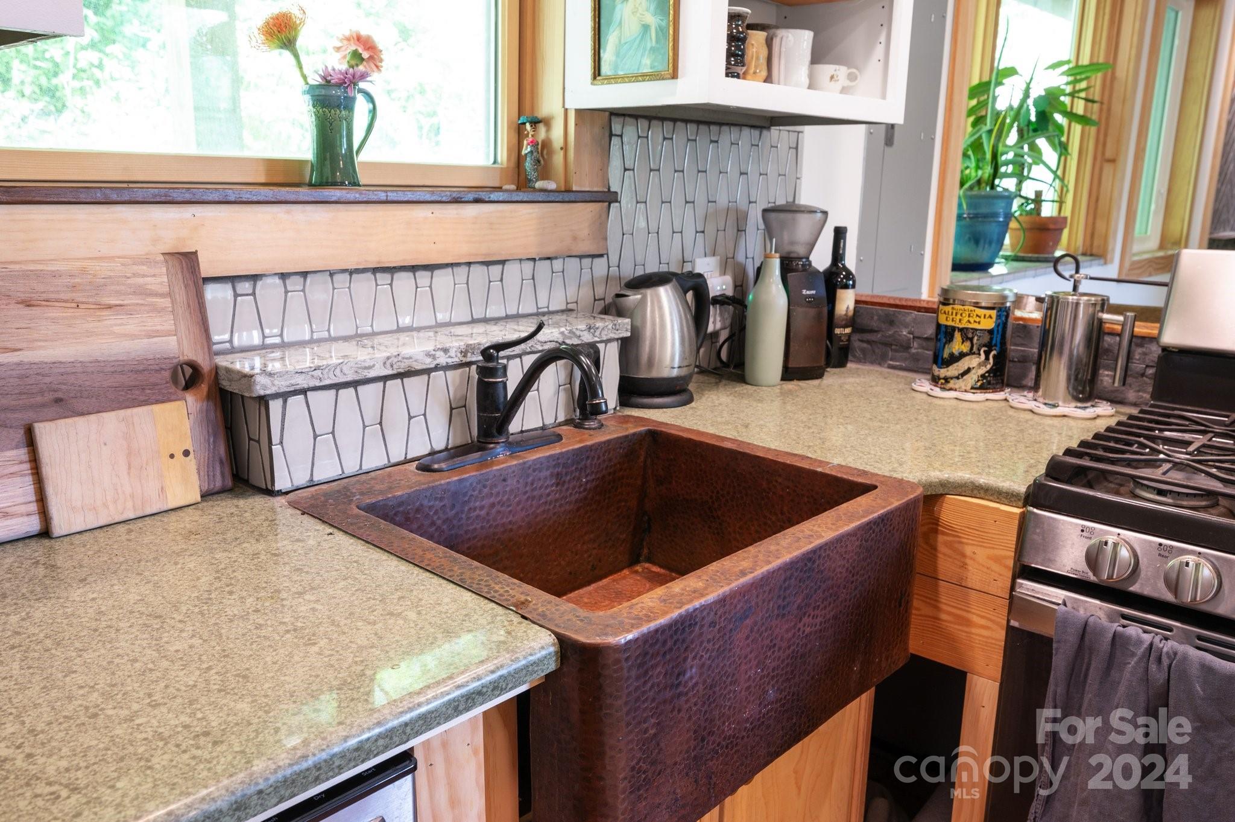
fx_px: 908
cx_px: 618
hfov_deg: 68.4
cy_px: 411
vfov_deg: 48.7
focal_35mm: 26
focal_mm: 26.5
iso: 200
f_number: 8
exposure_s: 1/5
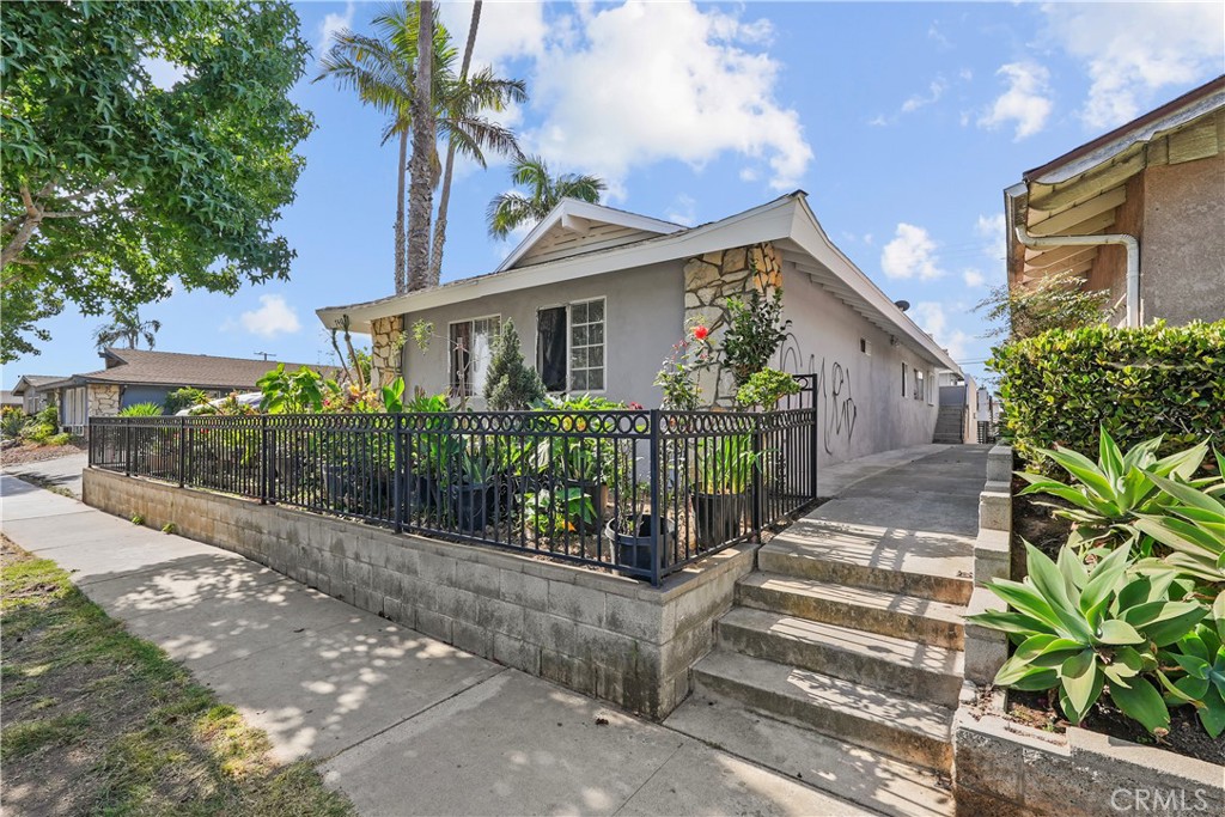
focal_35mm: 16
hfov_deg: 95.0
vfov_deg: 72.1
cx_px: 612
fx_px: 561
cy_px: 408
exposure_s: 1/125
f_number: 8
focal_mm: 16.5
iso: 100
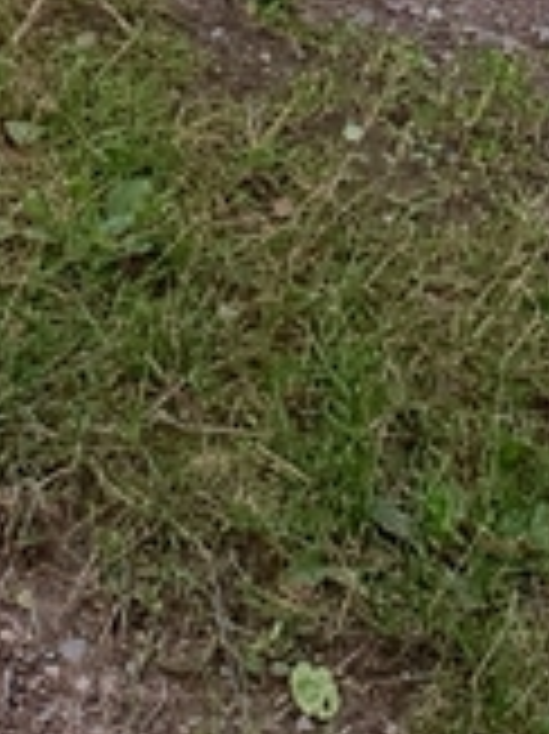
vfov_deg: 8.1
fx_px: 4065
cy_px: -1761
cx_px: -176
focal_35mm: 192
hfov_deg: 7.6
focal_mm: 4.3
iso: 50
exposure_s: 1/216
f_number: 2.4
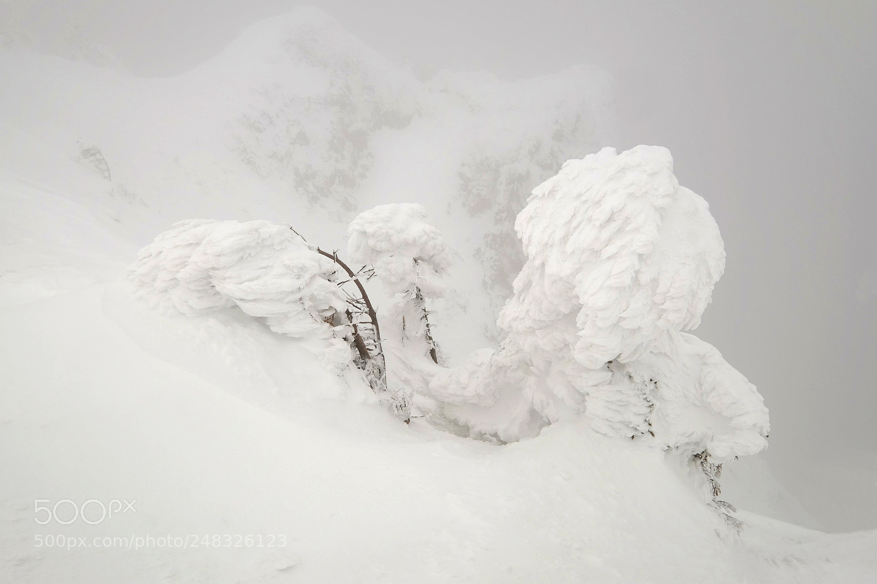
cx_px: 438
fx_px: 877
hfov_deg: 53.1
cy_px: 292
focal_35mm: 36
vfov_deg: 36.9
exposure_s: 1/250
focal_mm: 24
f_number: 11
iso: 320
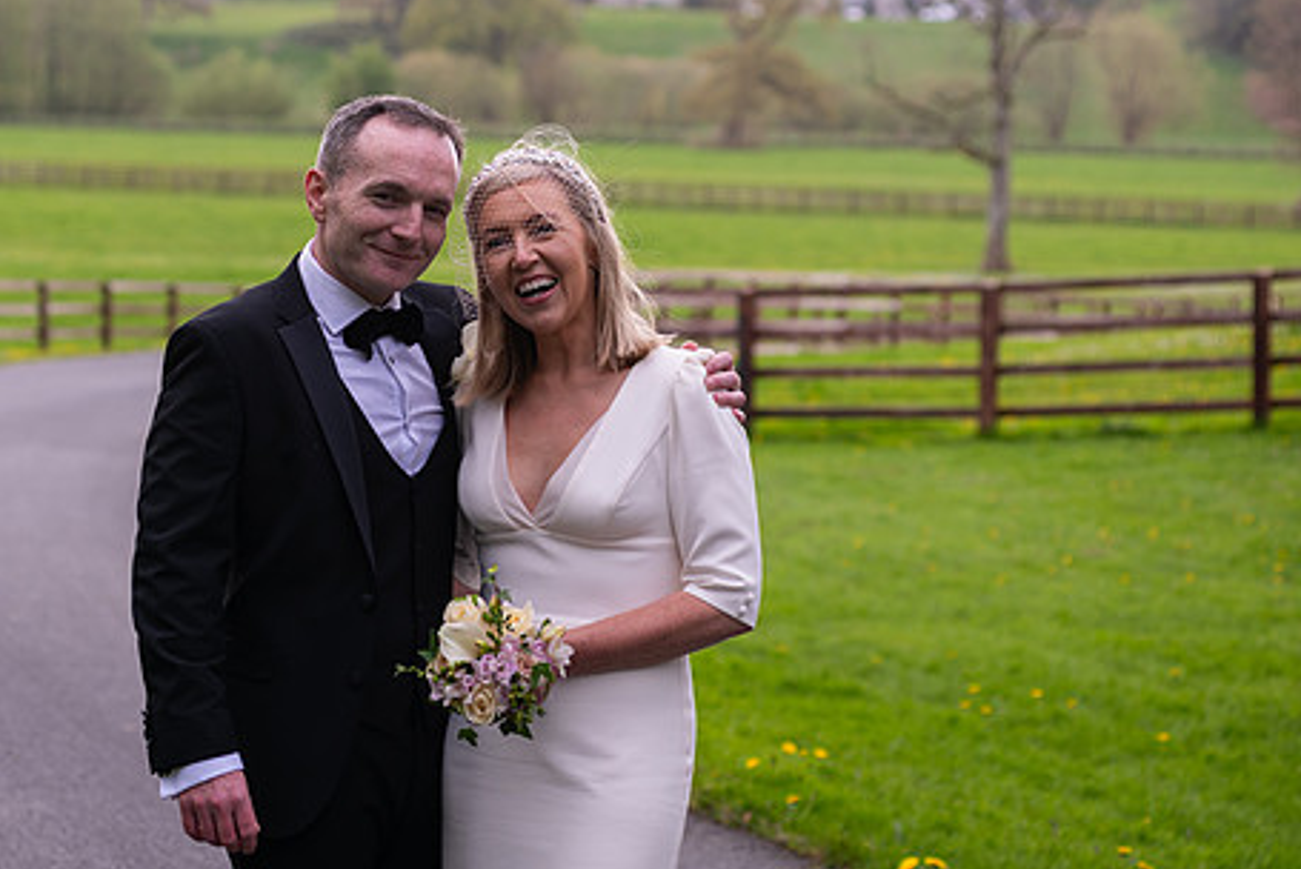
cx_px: 529
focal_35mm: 102
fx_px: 3688
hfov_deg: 20.0
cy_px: 416
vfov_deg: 13.4
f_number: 3.5
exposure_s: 1/160
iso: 100
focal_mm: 80
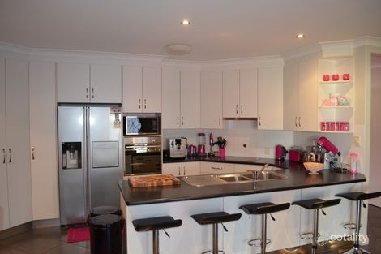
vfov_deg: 47.9
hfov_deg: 67.4
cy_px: 127
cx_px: 190
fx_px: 286
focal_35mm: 27
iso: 1600
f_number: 3.5
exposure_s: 1/60
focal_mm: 18
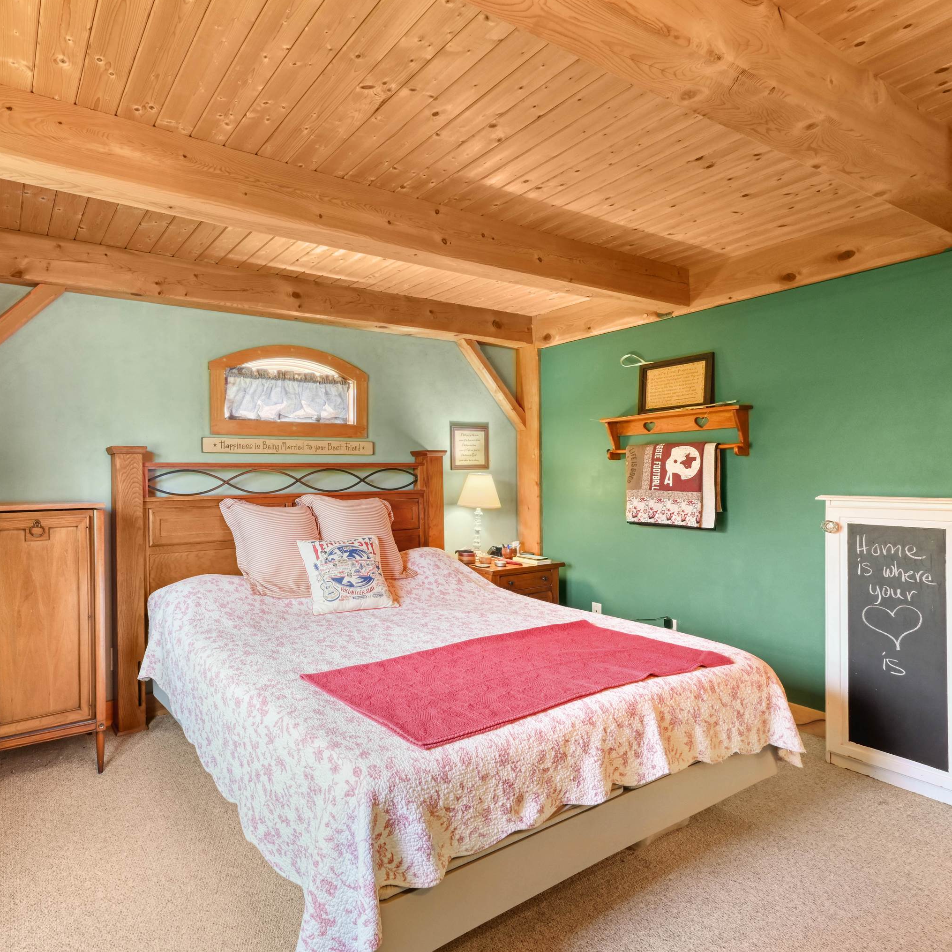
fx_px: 560
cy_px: 475
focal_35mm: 18
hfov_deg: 77.1
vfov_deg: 80.7
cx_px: 290
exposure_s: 1/1.6
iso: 1000
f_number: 14
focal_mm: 14
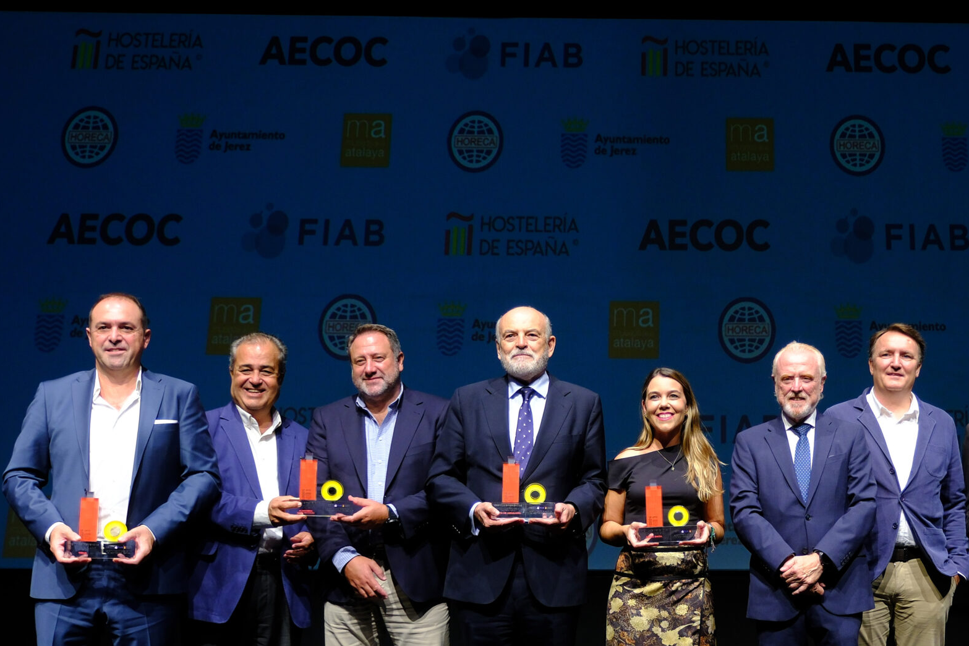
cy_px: 404
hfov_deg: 39.3
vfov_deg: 27.4
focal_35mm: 49
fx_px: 1319
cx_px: 725
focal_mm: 20
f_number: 2.8
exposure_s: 1/200
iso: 640
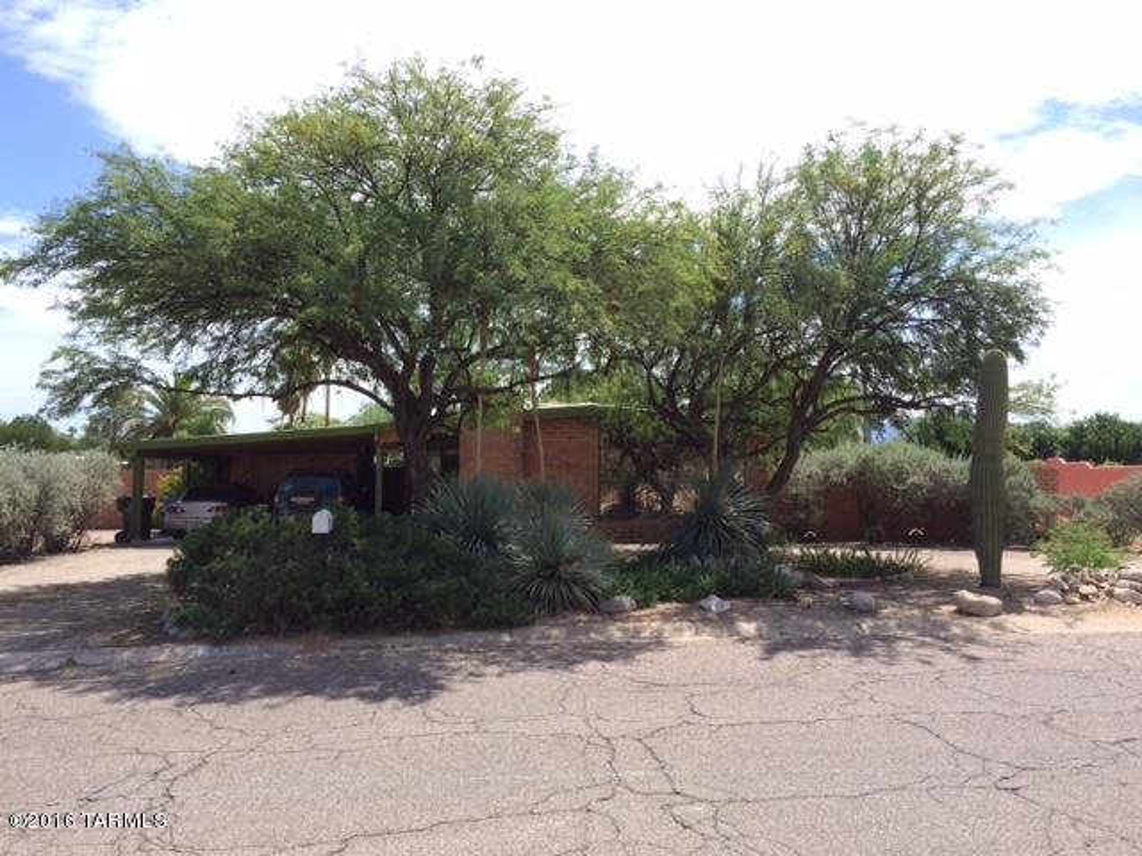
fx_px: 957
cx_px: 571
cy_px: 428
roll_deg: +0.2
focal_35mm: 29
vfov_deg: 48.2
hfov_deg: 61.7
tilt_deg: +3.0
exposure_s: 1/1414
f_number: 2.2
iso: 32
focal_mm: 4.15
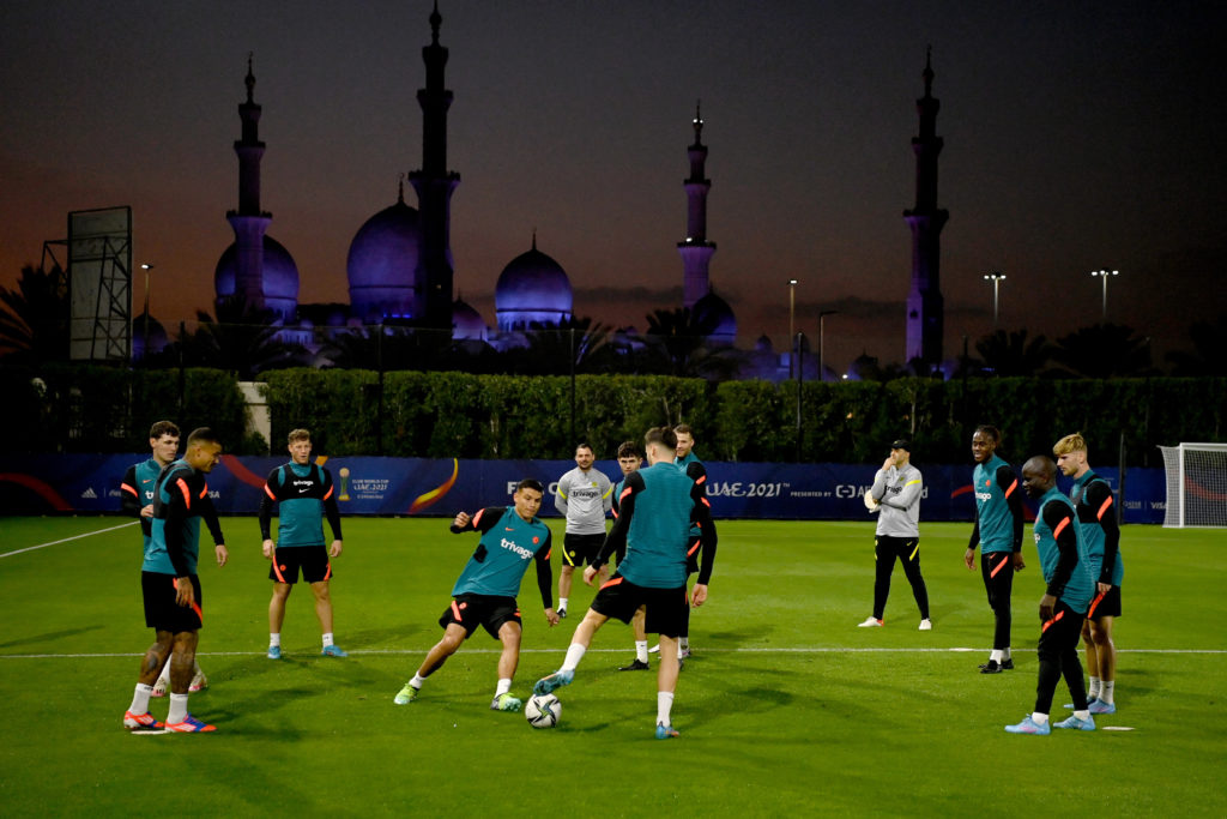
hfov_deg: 31.0
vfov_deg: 20.9
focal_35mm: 65
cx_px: 614
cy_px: 410
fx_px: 2216
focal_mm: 65
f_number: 4
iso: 3200
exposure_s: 1/500
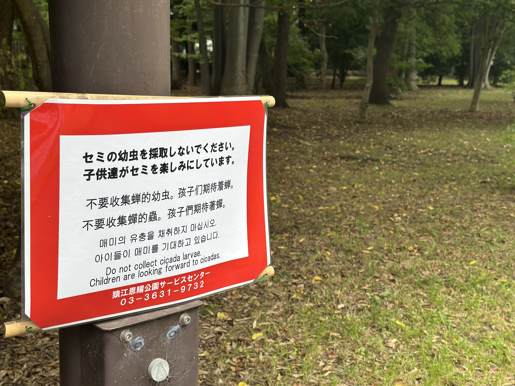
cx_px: 258
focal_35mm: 48
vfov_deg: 30.3
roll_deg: -1.5
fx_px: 714
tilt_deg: -10.7
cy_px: 193
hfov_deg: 39.7
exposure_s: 1/501
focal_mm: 6.86
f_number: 1.78
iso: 80
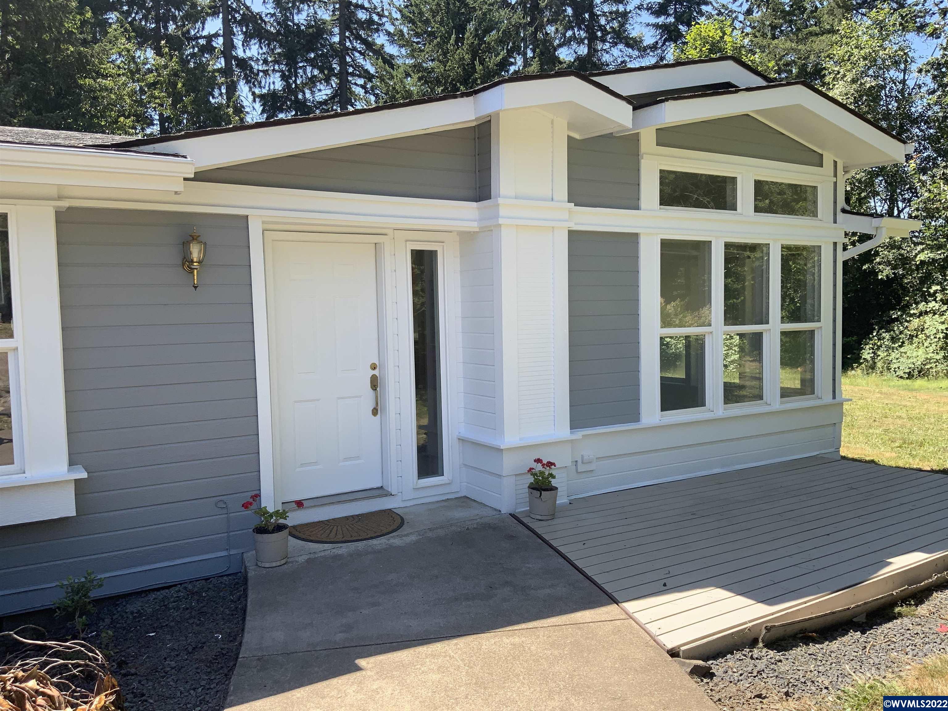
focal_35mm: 29
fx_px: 794
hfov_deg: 61.7
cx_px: 474
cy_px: 356
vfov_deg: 48.2
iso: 16
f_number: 1.8
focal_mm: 3
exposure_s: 1/551
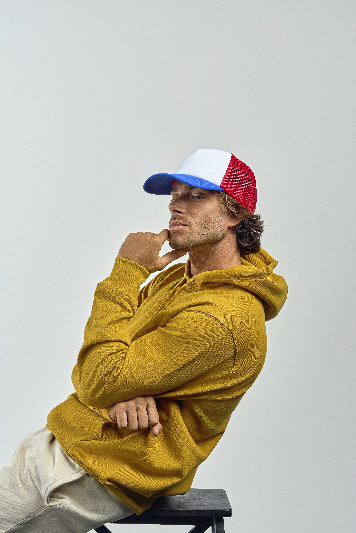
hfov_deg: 18.2
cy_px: 266
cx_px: 178
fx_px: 1112
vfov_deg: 27.0
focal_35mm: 75
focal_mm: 50
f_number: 9
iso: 320
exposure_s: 1/160
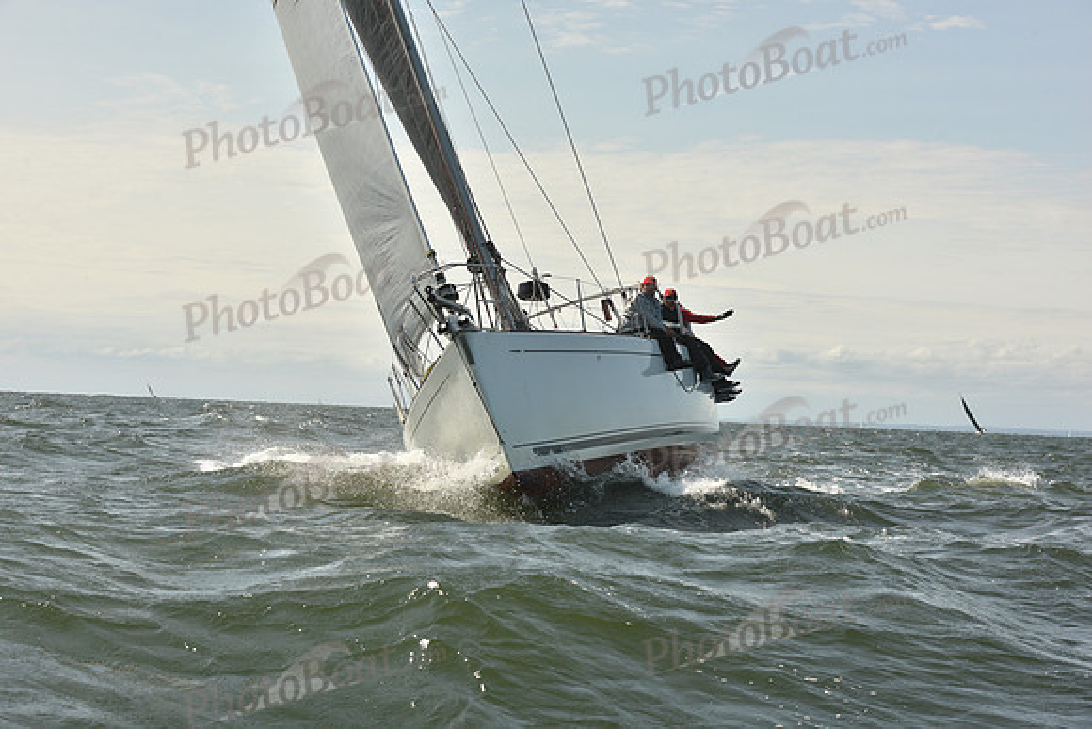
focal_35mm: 78
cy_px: 364
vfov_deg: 17.5
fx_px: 2366
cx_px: 546
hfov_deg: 26.0
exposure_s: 1/800
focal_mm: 78
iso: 250
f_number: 9
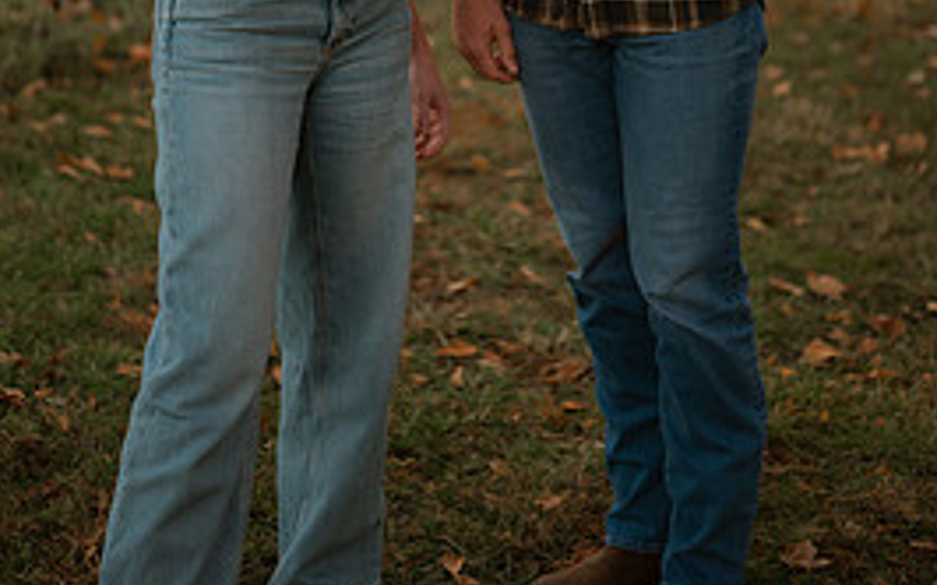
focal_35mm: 86
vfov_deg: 14.9
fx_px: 2195
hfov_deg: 24.1
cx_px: 435
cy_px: -35
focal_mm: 50
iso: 100
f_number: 1.8
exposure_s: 1/125
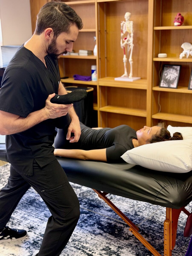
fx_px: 355
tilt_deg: -12.7
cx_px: 96
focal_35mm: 48
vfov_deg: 39.7
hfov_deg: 30.3
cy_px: 128
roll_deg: +0.4
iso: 250
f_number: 1.78
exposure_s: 1/40
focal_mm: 6.76
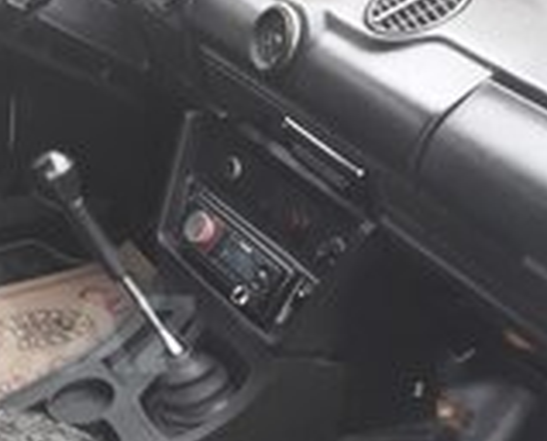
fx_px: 1331
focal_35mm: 82
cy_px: 334
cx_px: -69
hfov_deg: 21.9
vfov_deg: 18.7
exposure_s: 1/50
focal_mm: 3.71
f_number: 1.7
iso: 125
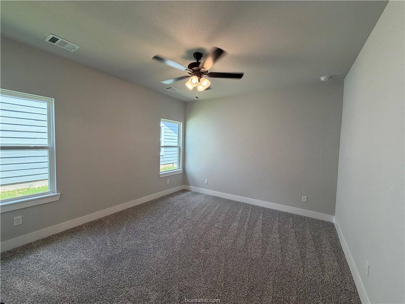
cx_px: 202
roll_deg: -1.5
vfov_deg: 85.7
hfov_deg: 102.1
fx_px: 164
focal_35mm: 14
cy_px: 152
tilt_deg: -3.3
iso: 160
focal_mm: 2.22
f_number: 2.2
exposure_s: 1/120
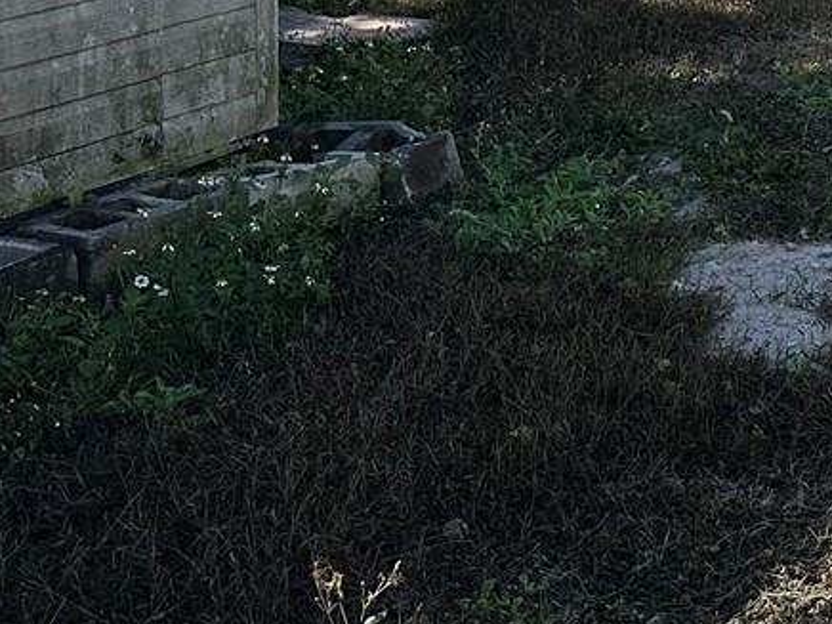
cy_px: -292
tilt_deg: -1.9
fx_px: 2115
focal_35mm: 88
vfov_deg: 15.6
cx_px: 1298
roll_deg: -1.8
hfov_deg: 19.1
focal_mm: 6.86
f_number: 1.78
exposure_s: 1/2591
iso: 80
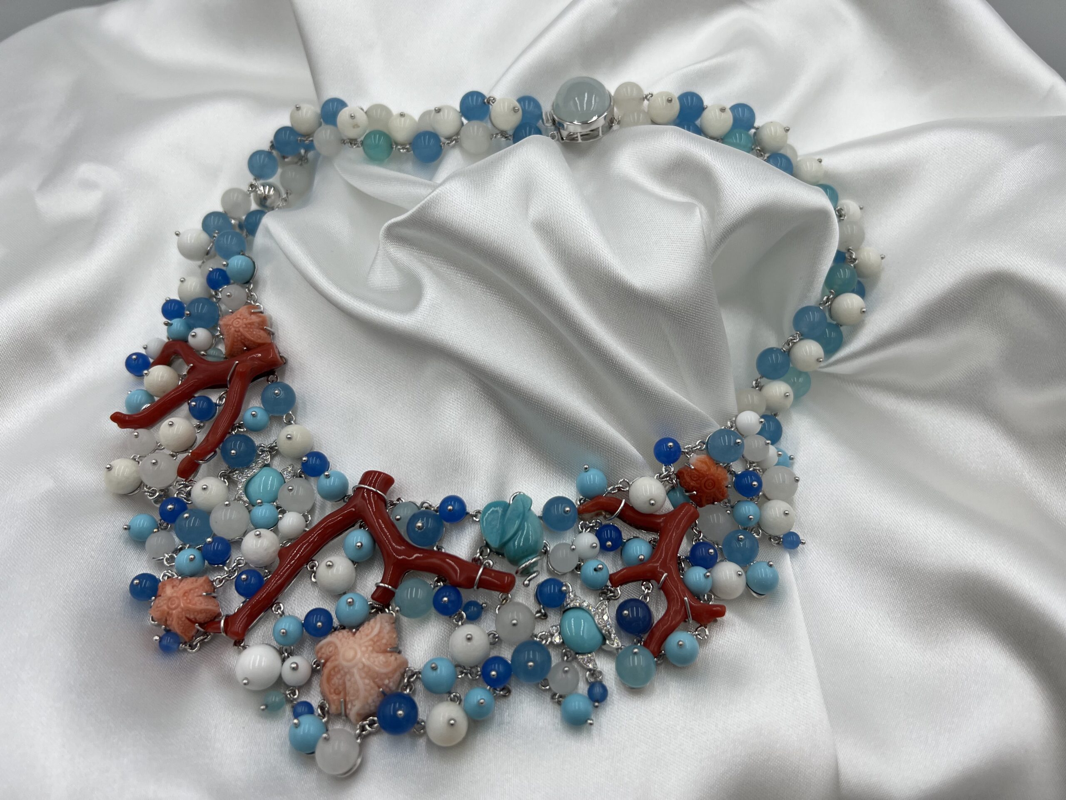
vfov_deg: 53.1
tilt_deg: -50.0
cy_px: 400
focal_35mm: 26
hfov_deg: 67.3
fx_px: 801
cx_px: 533
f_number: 1.5
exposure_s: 1/3077
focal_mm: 5.7
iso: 50
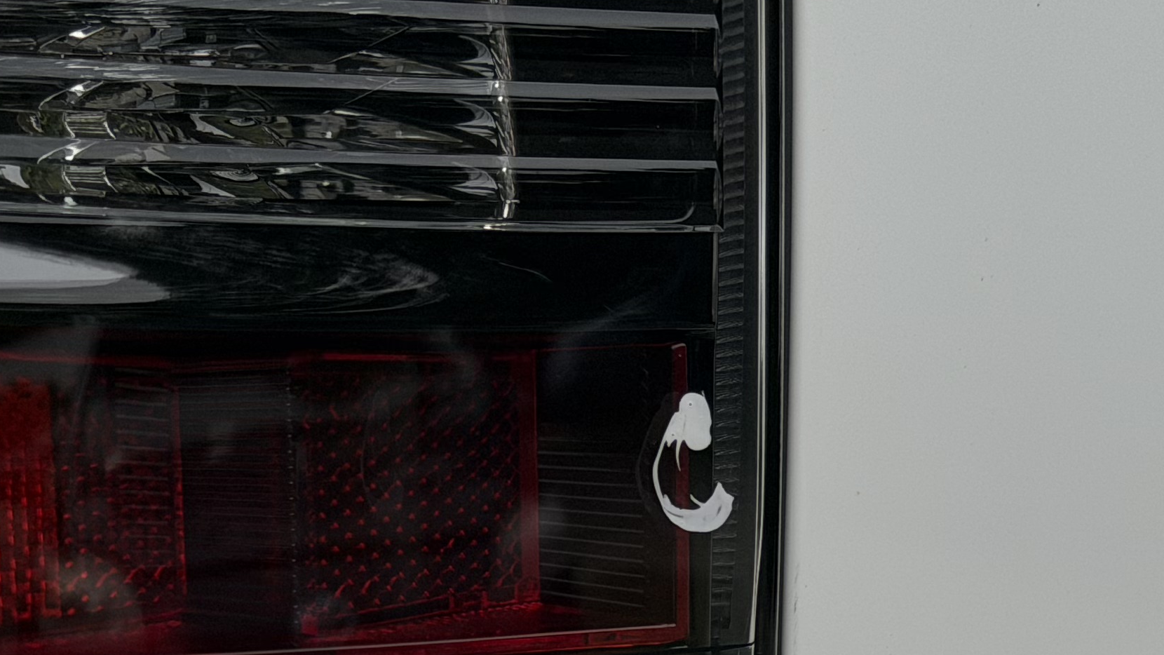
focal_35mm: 127
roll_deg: +0.7
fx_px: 3920
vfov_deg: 9.3
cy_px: 1017
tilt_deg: -18.9
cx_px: 452
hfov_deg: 16.9
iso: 64
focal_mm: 6.76
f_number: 1.78
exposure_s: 1/2494
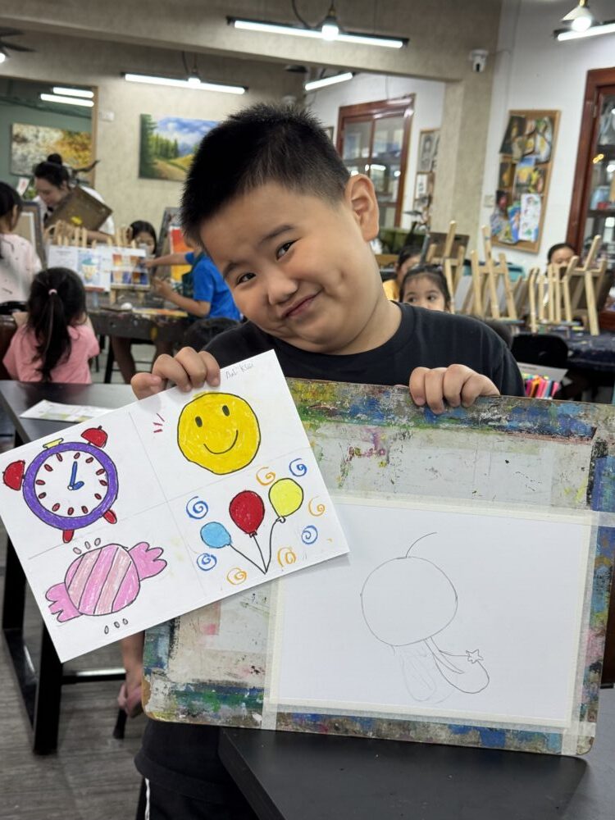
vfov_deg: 39.7
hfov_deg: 30.3
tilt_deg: -8.3
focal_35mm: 48
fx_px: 1137
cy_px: 410
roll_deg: -5.0
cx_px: 308
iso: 50
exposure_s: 1/50
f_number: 1.78
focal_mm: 6.76
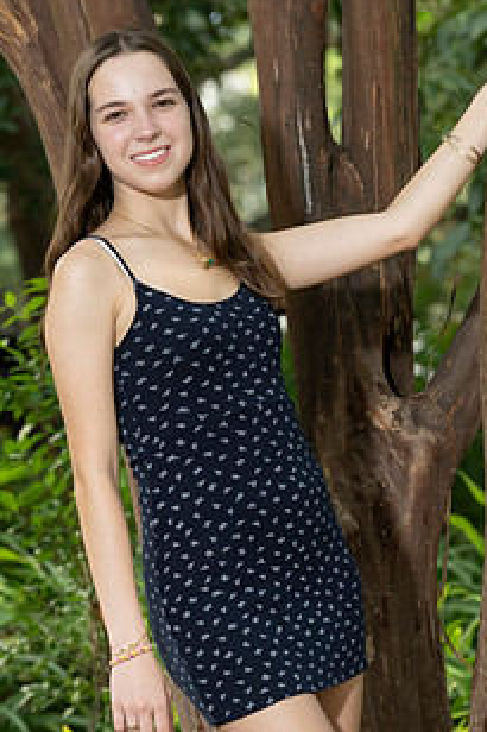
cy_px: 318
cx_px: 204
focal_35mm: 263
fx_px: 5342
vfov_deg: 7.8
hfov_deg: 5.2
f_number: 8
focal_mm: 180
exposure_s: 1/200
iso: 1000
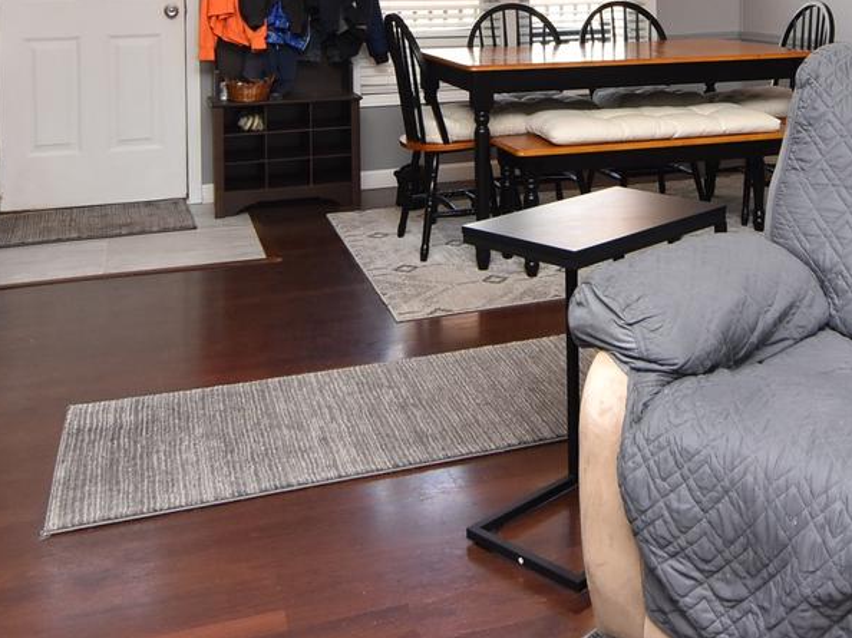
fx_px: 1033
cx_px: 558
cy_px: -47
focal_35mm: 42
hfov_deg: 44.3
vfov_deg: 30.9
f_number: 9
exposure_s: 1/60
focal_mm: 12
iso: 800
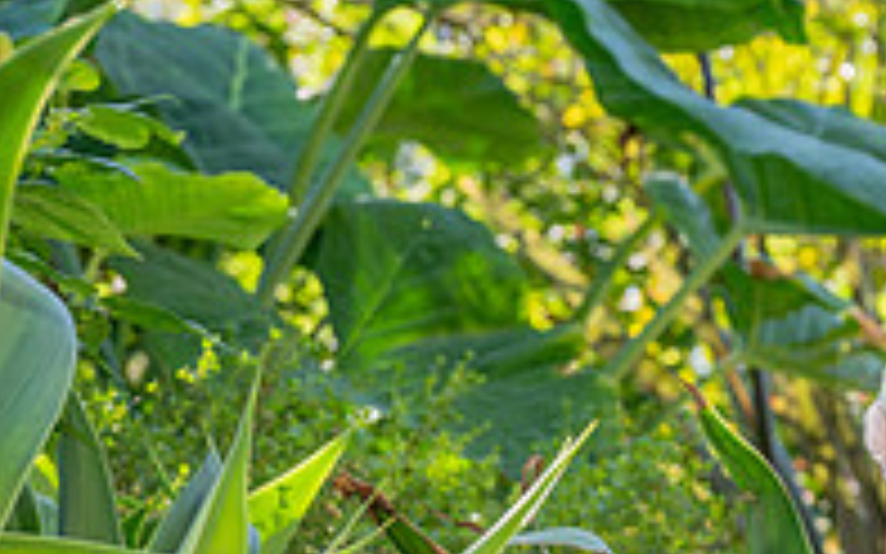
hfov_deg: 8.7
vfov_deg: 5.5
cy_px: 457
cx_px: 1228
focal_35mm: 237
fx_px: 5721
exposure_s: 1/200
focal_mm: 79
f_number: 5
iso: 200
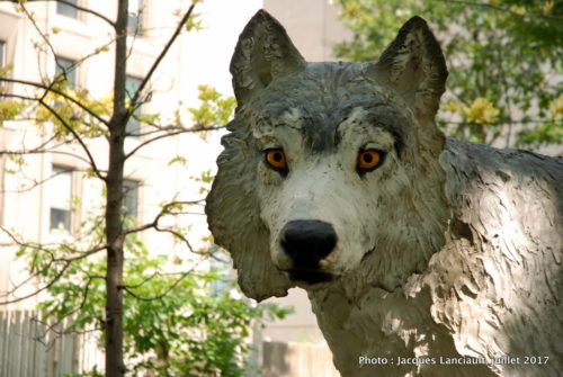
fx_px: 1644
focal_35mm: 105
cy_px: 188
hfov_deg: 19.4
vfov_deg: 13.1
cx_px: 282
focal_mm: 70
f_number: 4.5
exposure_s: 1/80
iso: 100
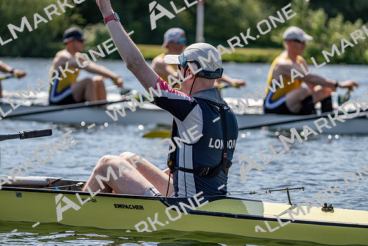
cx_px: 184
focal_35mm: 200
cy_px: 123
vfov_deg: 6.9
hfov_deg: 10.3
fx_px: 2045
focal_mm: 200
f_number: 5.6
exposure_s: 1/2000
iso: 250
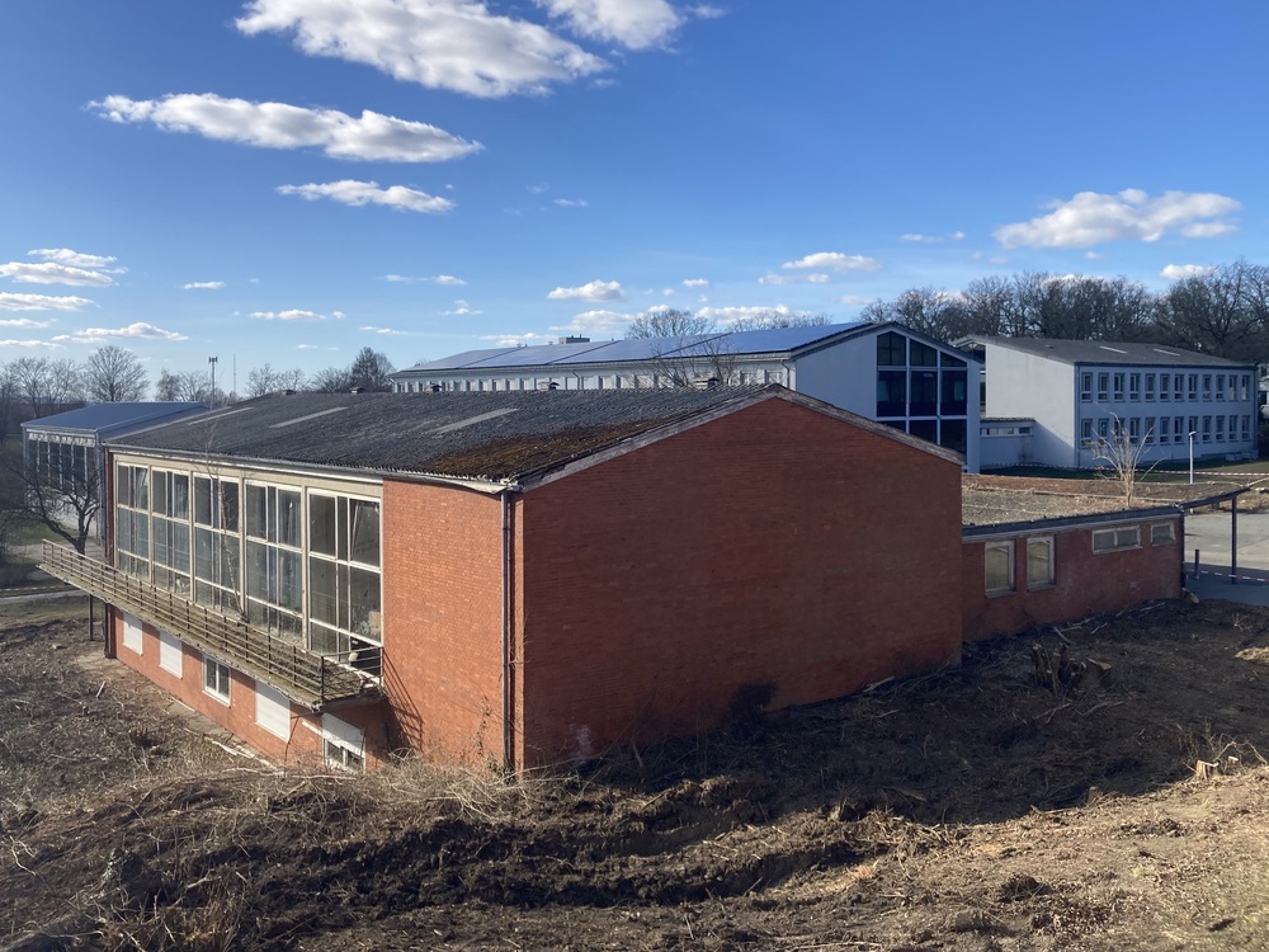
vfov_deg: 49.7
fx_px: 1026
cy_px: 476
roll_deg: -0.8
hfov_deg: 63.4
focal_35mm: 28
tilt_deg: -2.0
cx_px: 634
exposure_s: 1/2024
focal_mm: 3.99
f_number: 1.8
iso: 20
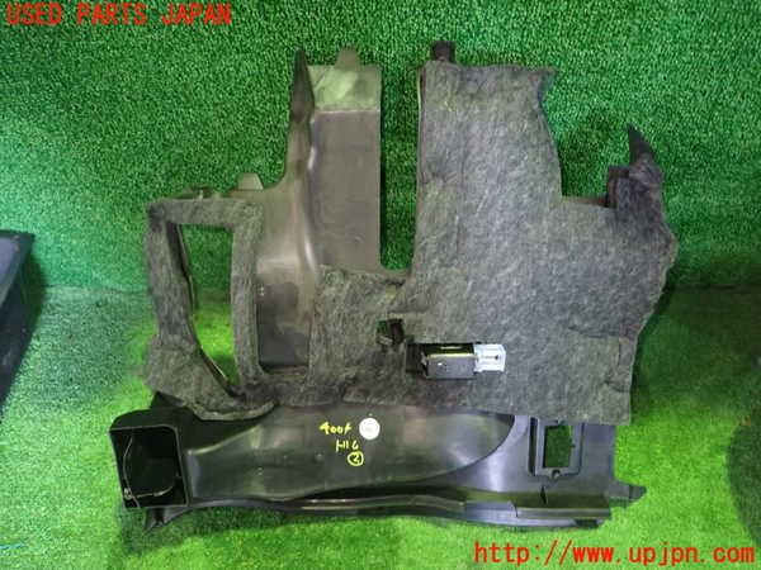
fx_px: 550
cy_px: 285
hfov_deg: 69.4
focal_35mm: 25
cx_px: 380
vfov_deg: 54.9
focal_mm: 4.5
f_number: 2
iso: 800
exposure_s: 1/30
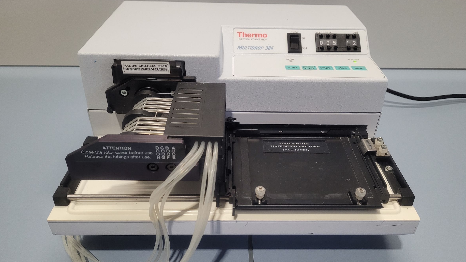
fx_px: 358
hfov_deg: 66.1
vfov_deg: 40.1
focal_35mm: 29
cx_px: 237
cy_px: 152
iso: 250
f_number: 1.8
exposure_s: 1/100
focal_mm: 5.4
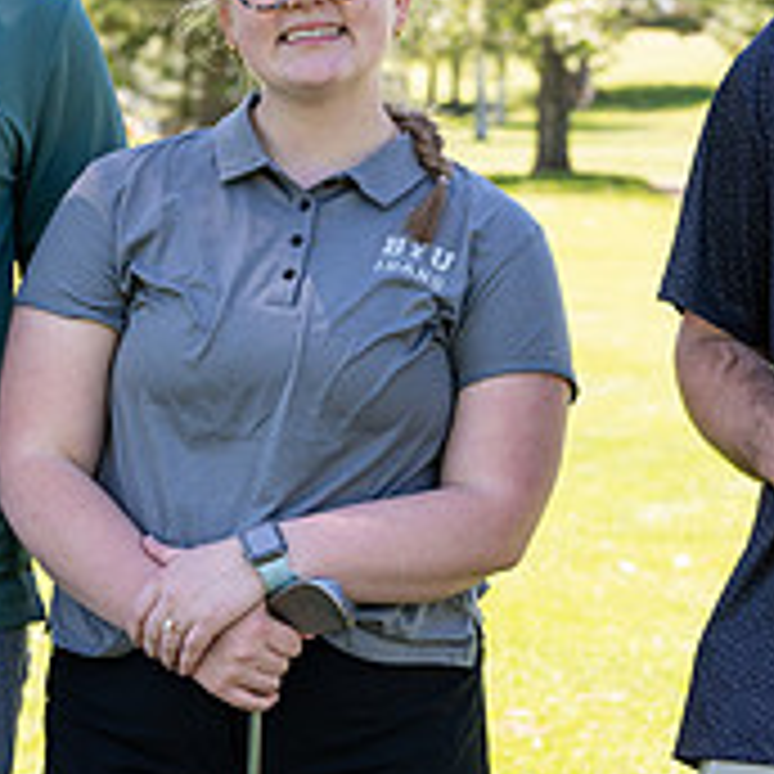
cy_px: 165
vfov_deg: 9.9
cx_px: 653
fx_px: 4452
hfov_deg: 9.9
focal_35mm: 176
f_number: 5
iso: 250
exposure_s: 1/400
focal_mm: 57
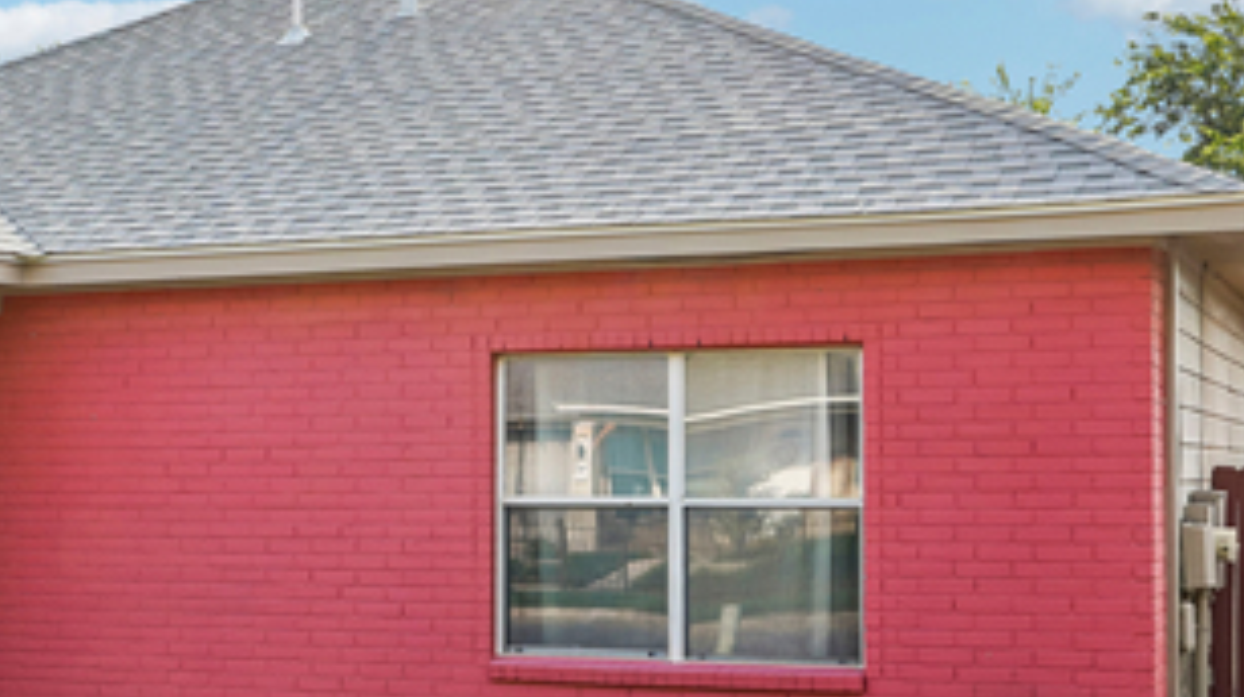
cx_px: 190
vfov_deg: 16.9
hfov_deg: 28.9
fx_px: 2343
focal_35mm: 71
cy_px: 399
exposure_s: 1/160
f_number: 8
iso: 100
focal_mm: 32.5
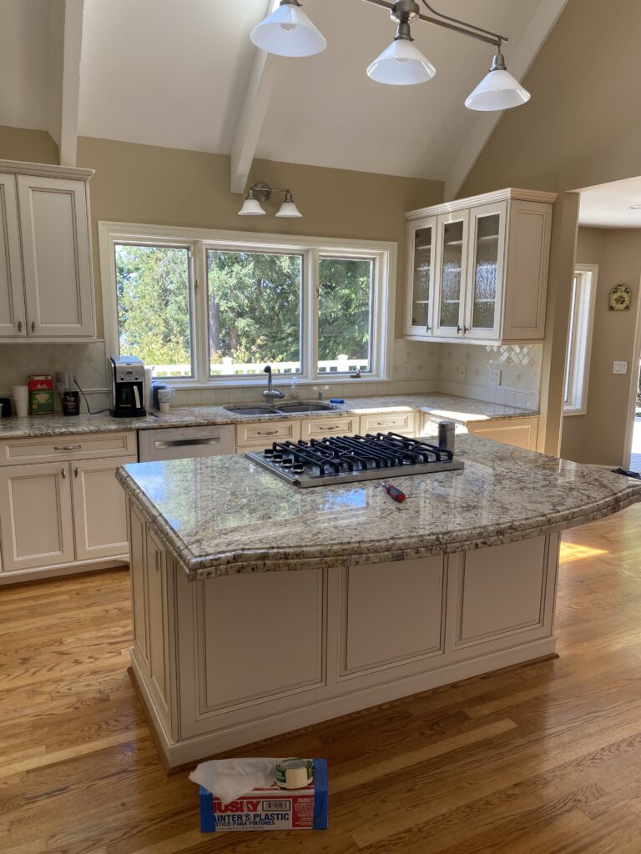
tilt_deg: -9.8
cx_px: 320
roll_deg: -0.2
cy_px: 427
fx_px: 642
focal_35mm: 26
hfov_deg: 53.1
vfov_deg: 67.3
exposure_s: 1/122
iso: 32
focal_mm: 4.25
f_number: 1.8
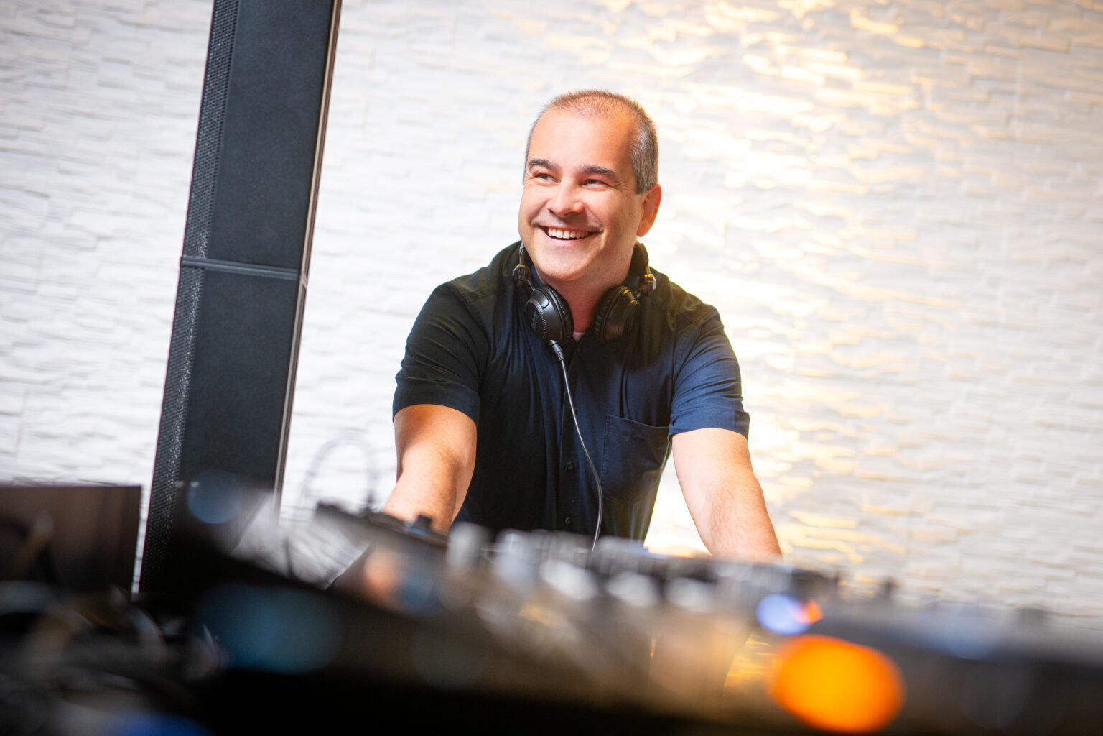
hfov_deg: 39.6
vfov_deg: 27.0
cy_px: 368
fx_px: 1532
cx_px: 552
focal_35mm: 50
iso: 400
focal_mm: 50
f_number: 2
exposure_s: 1/30
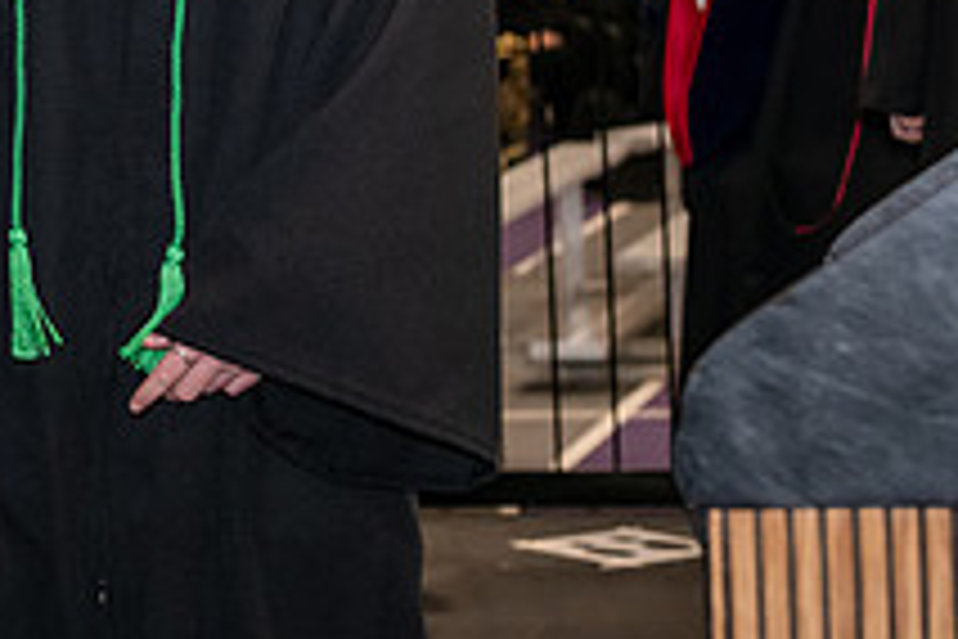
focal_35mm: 191
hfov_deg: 10.5
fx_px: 5082
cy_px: -205
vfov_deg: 7.1
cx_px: -310
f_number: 5
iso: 2500
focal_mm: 70
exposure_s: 1/200
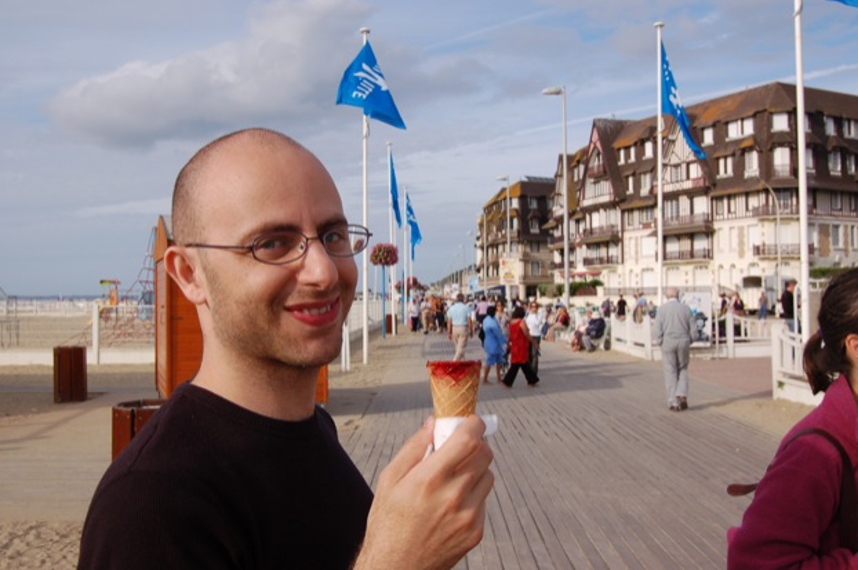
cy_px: 278
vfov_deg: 37.2
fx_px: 845
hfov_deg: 53.8
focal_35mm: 36
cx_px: 419
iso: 200
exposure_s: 1/250
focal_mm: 23
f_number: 9
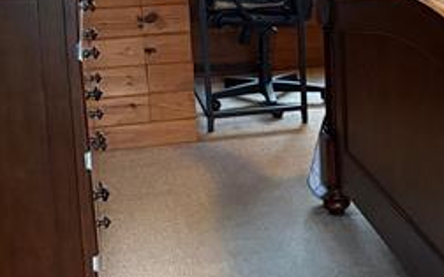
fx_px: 1016
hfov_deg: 23.8
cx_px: 419
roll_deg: +0.6
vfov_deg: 15.5
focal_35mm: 84
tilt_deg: -13.7
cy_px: 92
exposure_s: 1/40
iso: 400
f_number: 1.6
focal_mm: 5.96
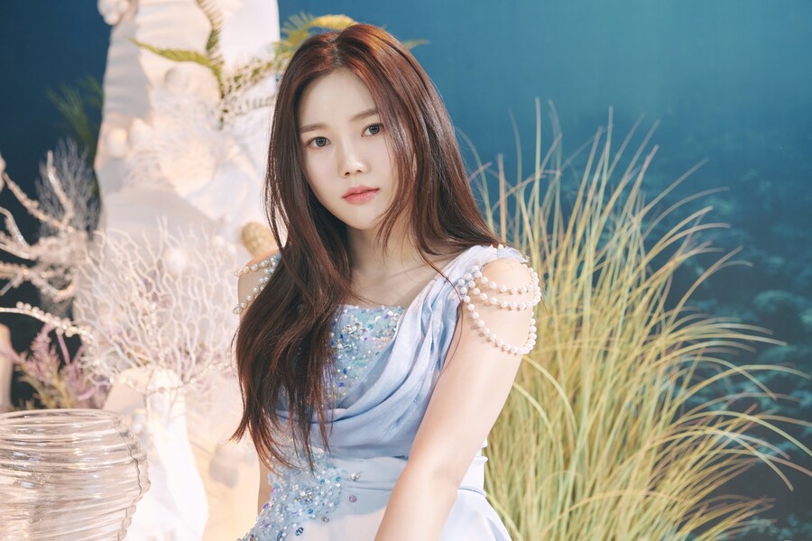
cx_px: 406
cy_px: 270
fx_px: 1489
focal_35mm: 66
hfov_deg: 30.5
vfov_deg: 20.6
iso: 800
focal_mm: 66
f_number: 5.6
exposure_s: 1/250
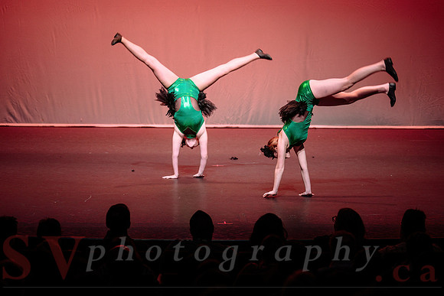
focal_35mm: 126
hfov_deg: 16.2
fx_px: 1556
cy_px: 120
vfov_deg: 10.9
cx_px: 208
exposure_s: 1/500
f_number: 2.8
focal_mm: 102
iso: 1250
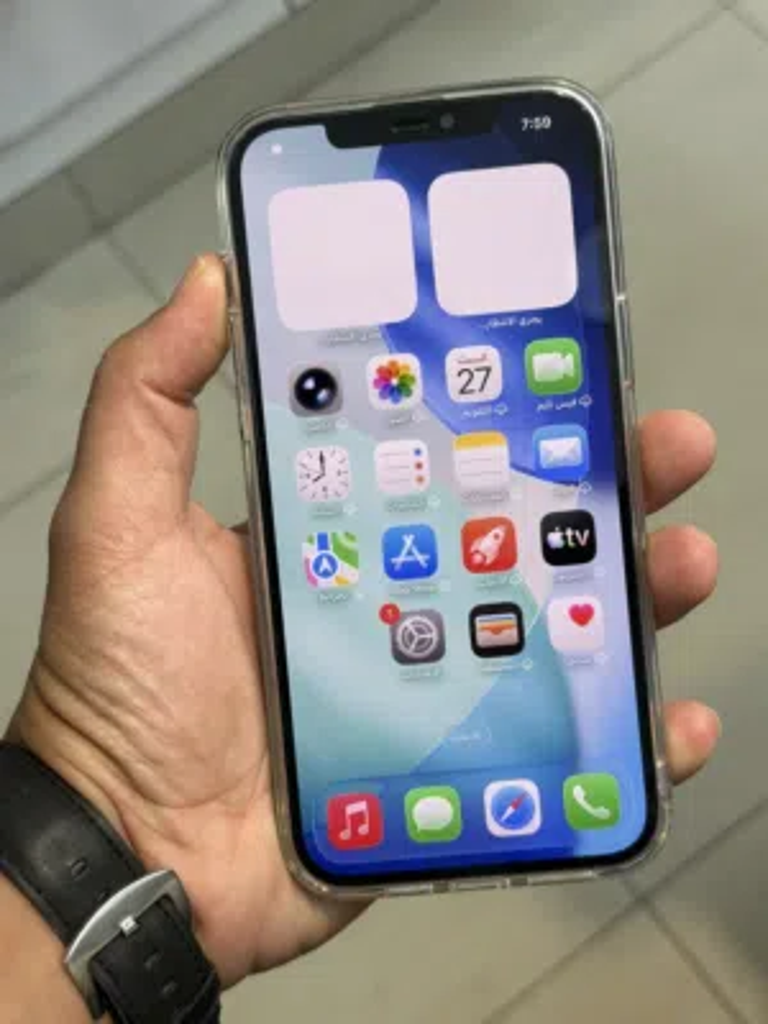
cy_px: 512
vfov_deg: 39.7
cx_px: 384
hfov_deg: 30.3
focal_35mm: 48
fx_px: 1420
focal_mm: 6.86
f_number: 1.78
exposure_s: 1/121
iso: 50
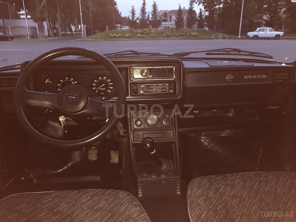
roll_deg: -0.6
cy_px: 111
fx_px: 248
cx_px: 148
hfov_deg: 61.7
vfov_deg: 48.2
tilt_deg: -17.6
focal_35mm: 29
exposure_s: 1/17
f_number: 2.2
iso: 160
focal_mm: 4.15
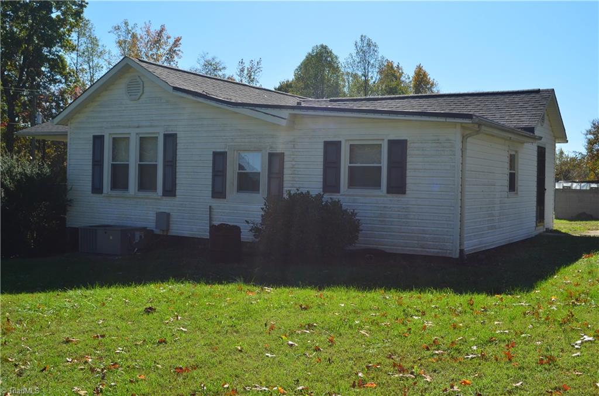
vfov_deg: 34.0
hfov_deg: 49.7
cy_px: 198
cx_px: 300
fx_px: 647
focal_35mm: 39
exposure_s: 1/400
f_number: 11
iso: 200
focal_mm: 26
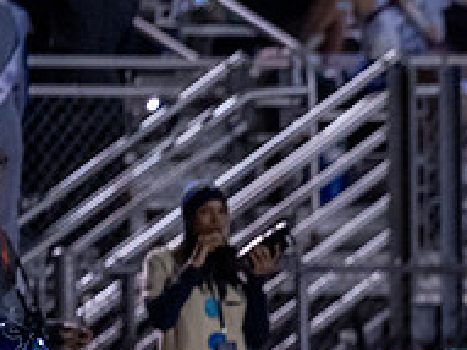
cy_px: 479
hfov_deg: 2.0
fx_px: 13577
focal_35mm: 1007
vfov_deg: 1.5
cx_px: 898
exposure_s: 1/1000
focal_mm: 191
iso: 4000
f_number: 2.8
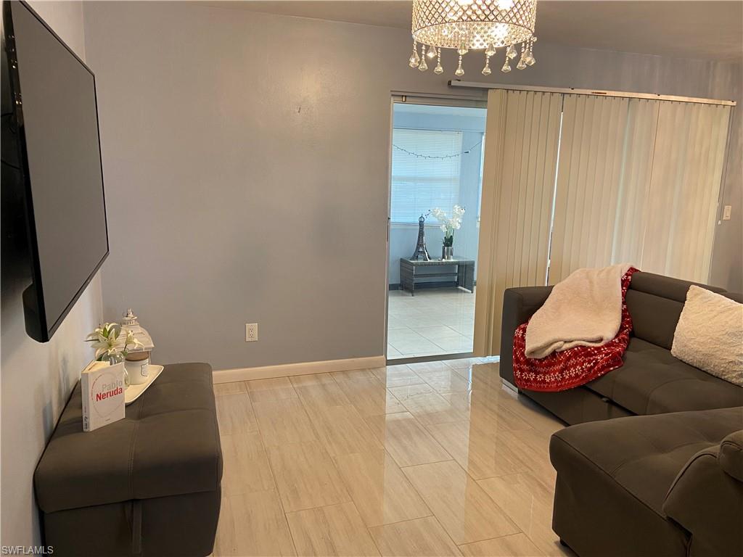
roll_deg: -0.4
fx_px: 558
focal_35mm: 26
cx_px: 372
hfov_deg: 67.3
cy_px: 278
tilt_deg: -9.9
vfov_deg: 53.1
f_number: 1.8
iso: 80
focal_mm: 4.25
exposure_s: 1/60
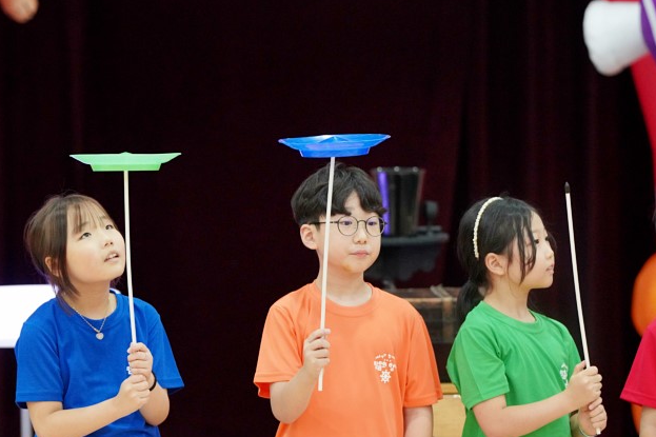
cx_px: 258
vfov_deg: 4.8
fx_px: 5265
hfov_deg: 7.1
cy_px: 229
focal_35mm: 289
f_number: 4
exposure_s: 1/250
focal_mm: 200
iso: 5000
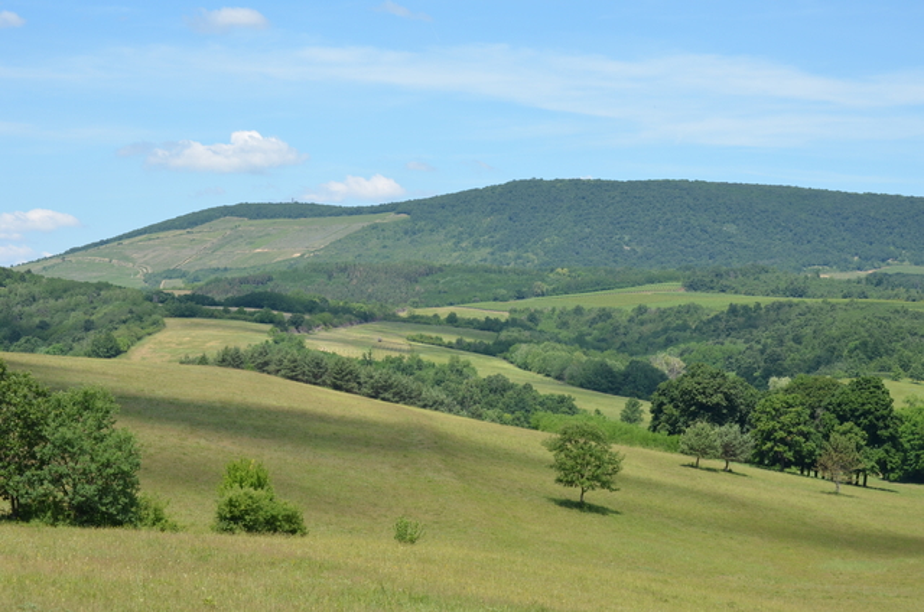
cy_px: 306
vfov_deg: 16.5
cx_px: 462
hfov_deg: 24.7
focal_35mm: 82
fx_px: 2113
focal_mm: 55
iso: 250
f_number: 10
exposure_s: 1/400
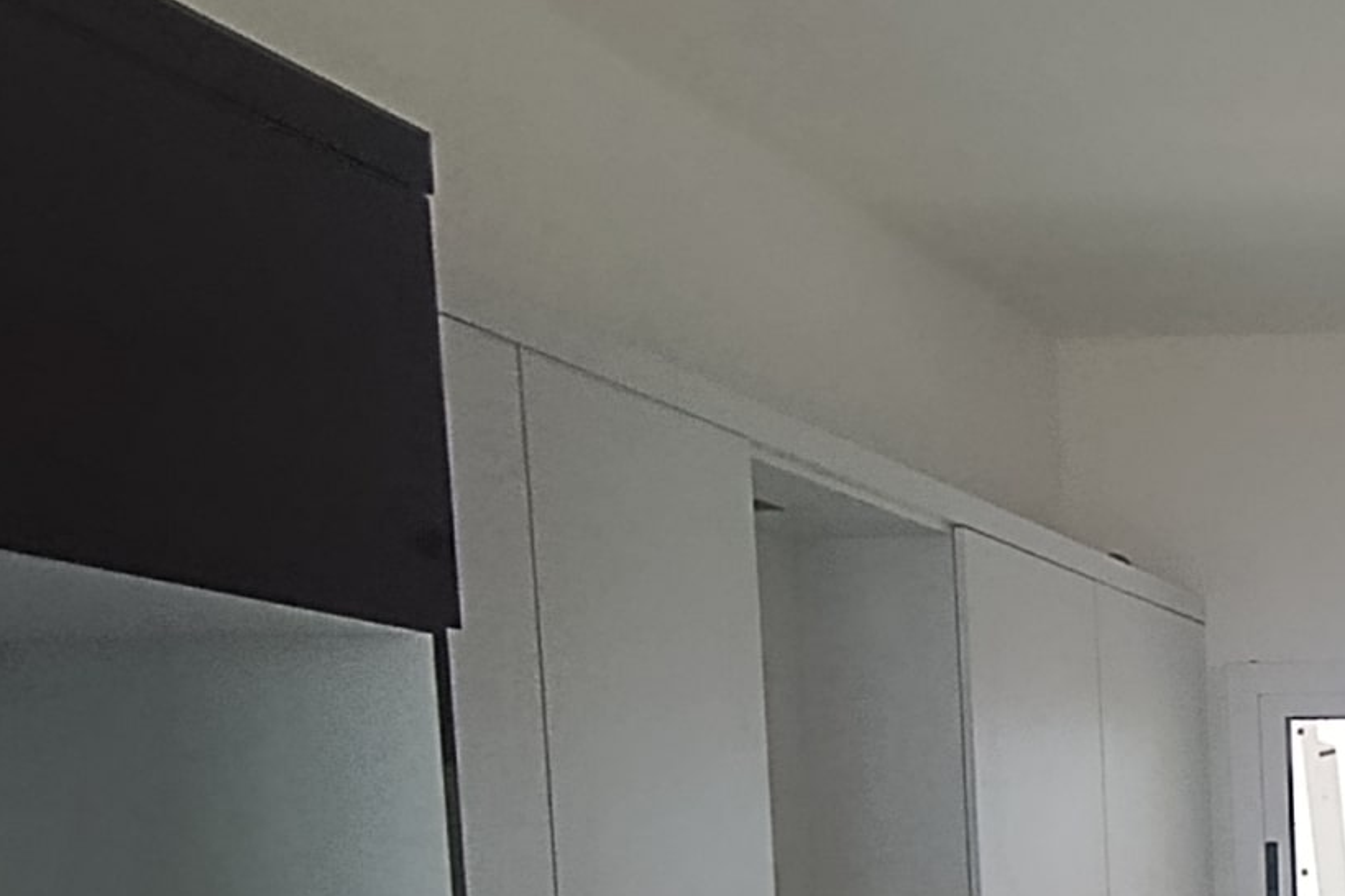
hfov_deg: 28.9
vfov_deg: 23.6
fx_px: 1943
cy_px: 1098
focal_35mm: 52
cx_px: 1861
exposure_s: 1/100
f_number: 2.2
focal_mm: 1.65
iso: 50
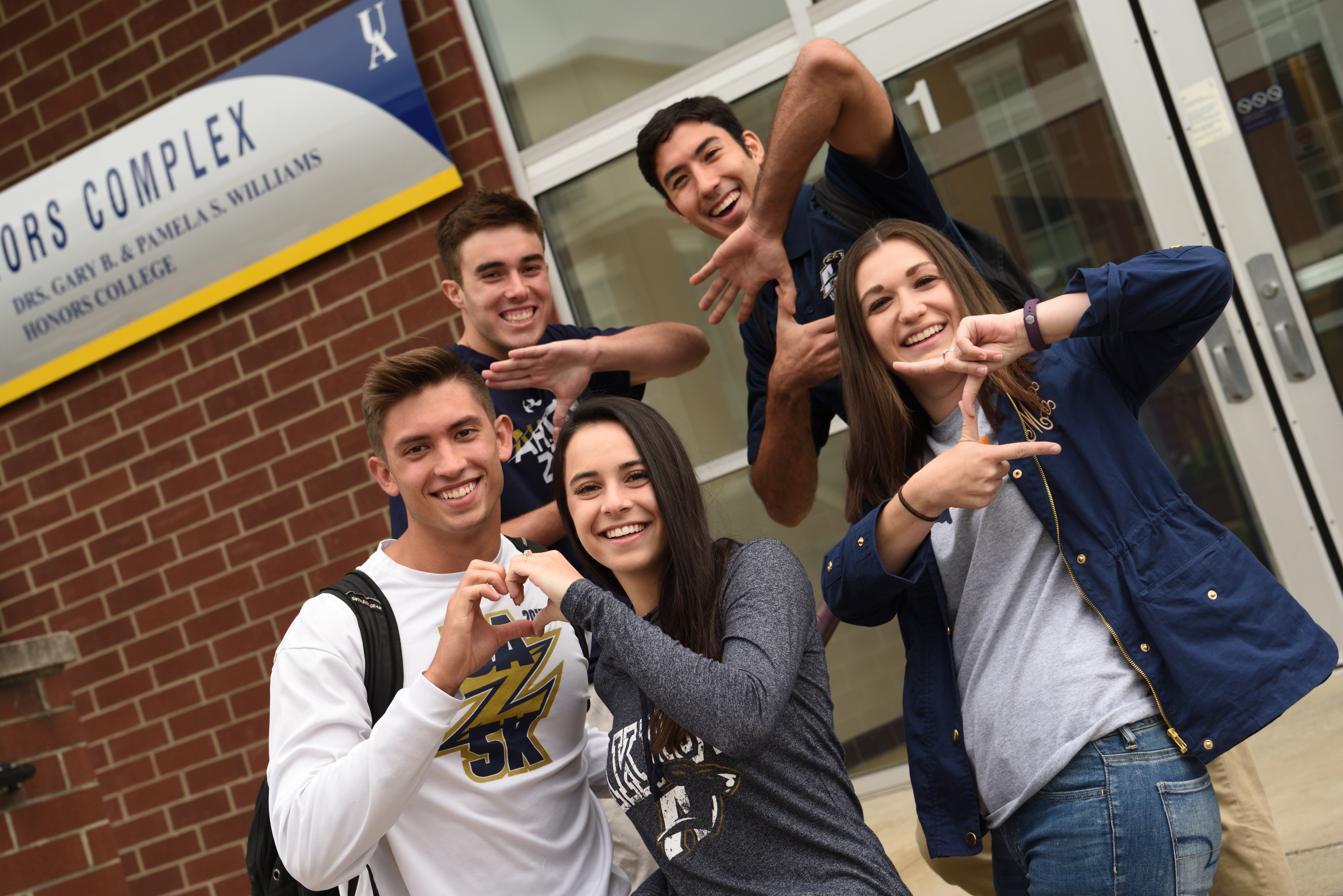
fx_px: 2239
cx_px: 672
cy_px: 448
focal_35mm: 60
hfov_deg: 33.4
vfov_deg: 22.6
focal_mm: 60
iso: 320
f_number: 7.1
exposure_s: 1/100
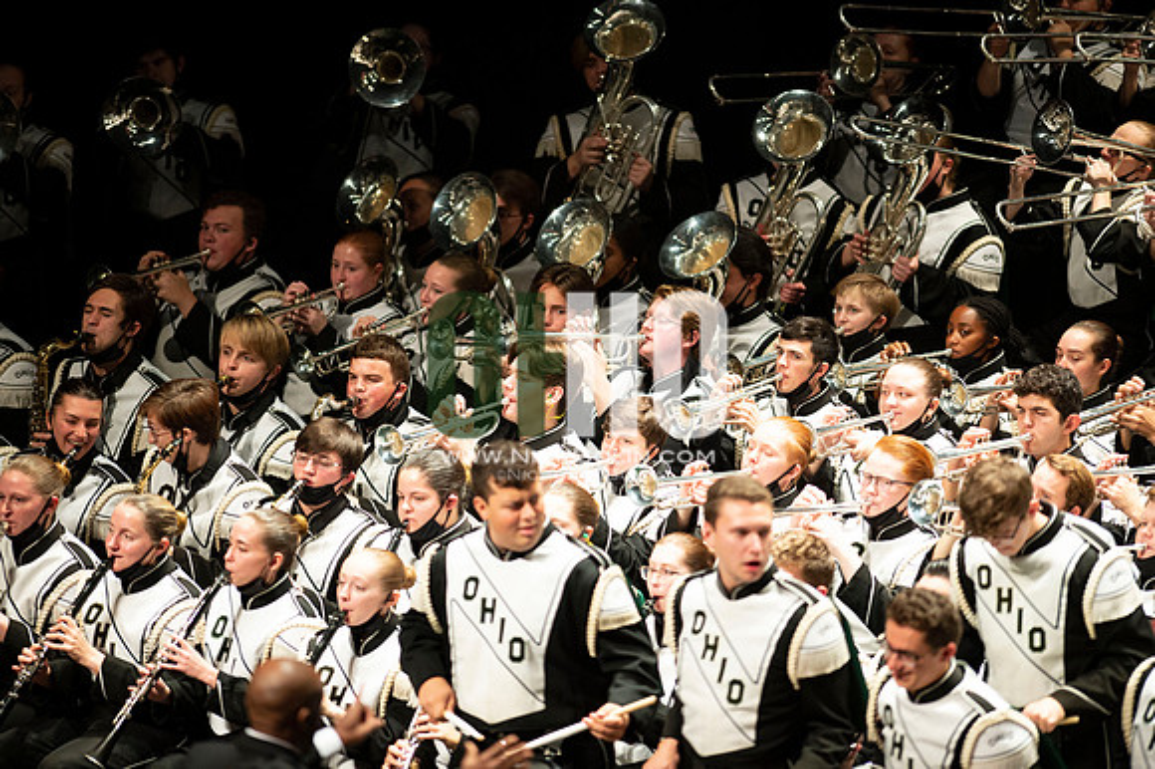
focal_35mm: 300
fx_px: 9619
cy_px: 384
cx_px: 578
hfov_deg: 6.9
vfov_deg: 4.6
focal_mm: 300
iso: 3200
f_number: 2.8
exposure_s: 1/500
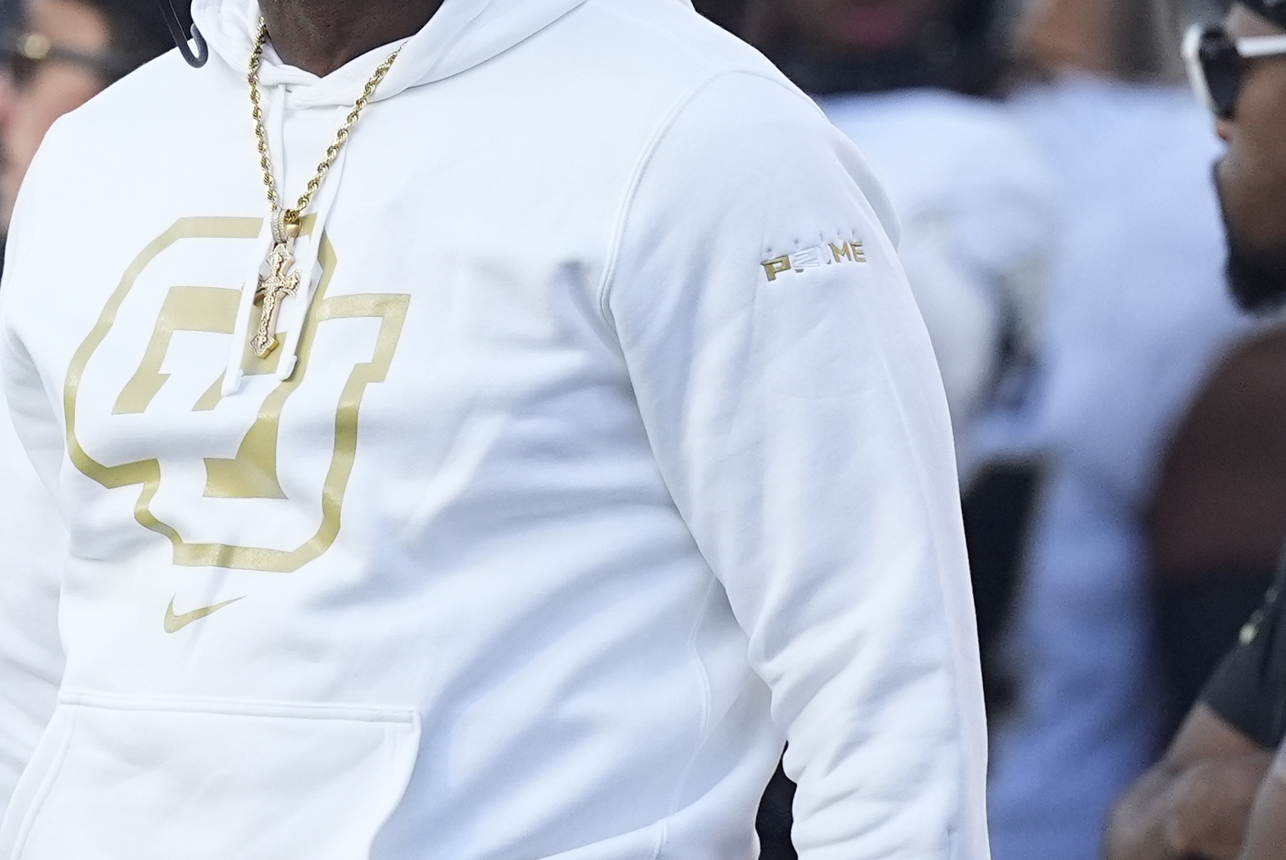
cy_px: 304
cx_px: 211
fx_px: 74592
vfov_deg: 0.7
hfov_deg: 1.0
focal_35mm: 2086
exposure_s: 1/2500
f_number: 4
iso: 1600
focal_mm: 600
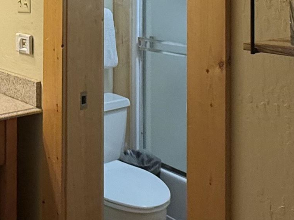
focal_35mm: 57
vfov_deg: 23.8
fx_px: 484
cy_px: -32
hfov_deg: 33.7
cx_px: 123
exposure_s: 1/120
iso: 250
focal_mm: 2.22
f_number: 2.2
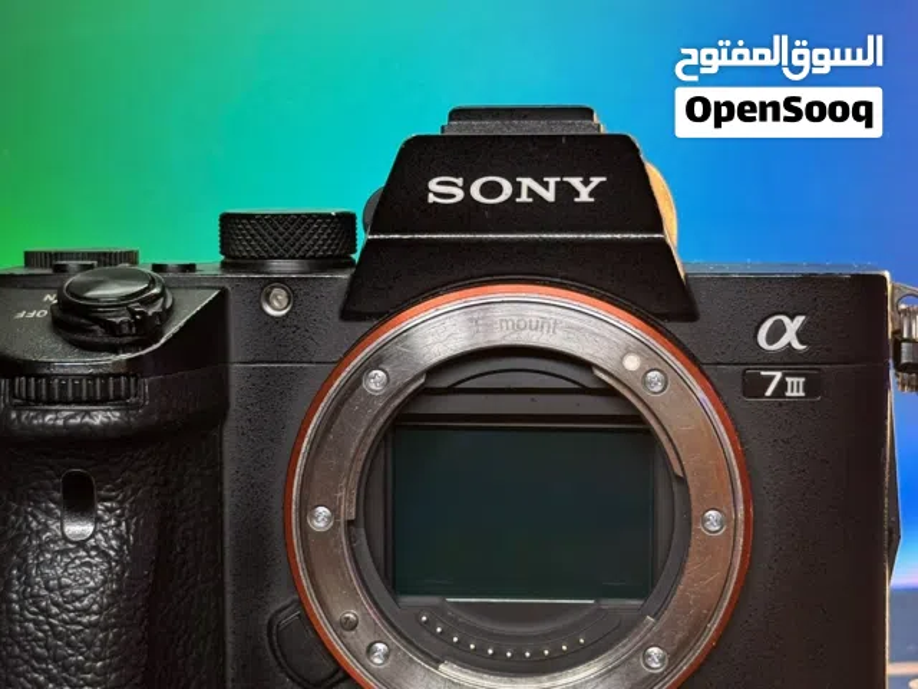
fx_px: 1273
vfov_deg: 30.3
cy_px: 344
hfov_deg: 39.7
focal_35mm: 48
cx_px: 459
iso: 100
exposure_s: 1/60
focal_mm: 6.76
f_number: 1.78
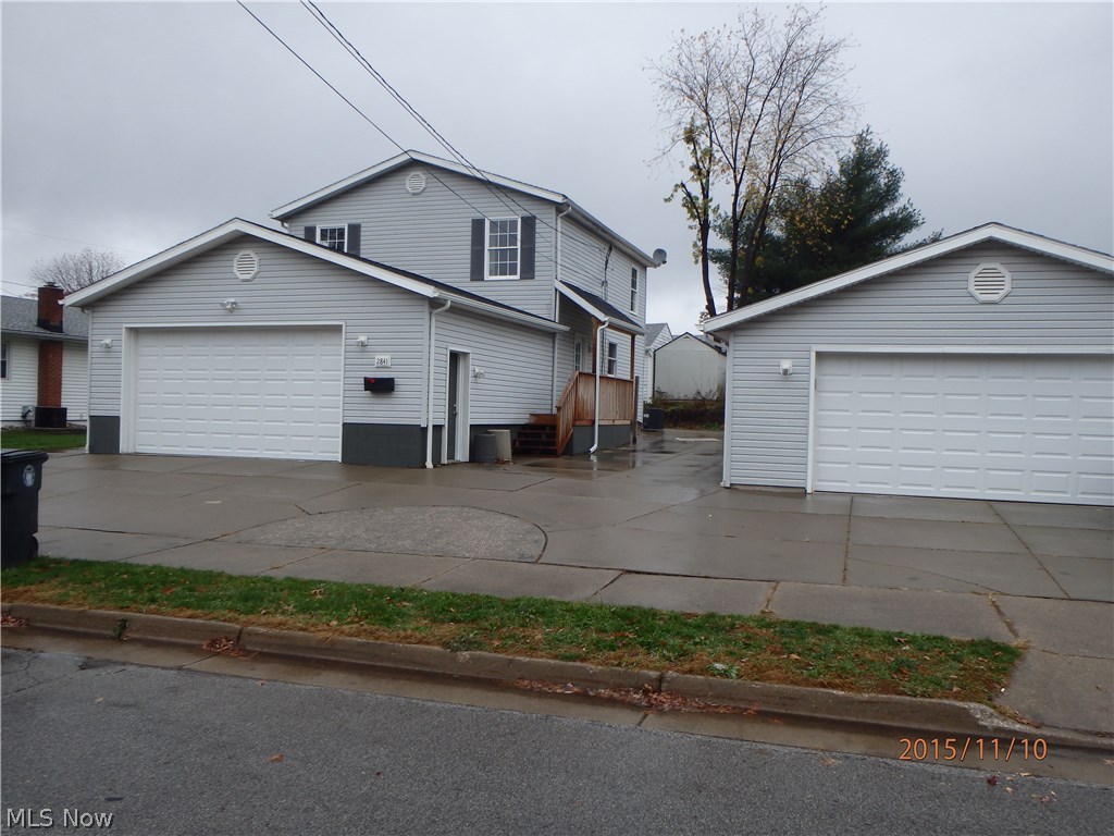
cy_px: 418
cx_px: 557
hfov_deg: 63.4
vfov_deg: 49.7
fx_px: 901
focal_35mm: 28
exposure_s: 1/320
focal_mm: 5
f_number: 3.9
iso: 125
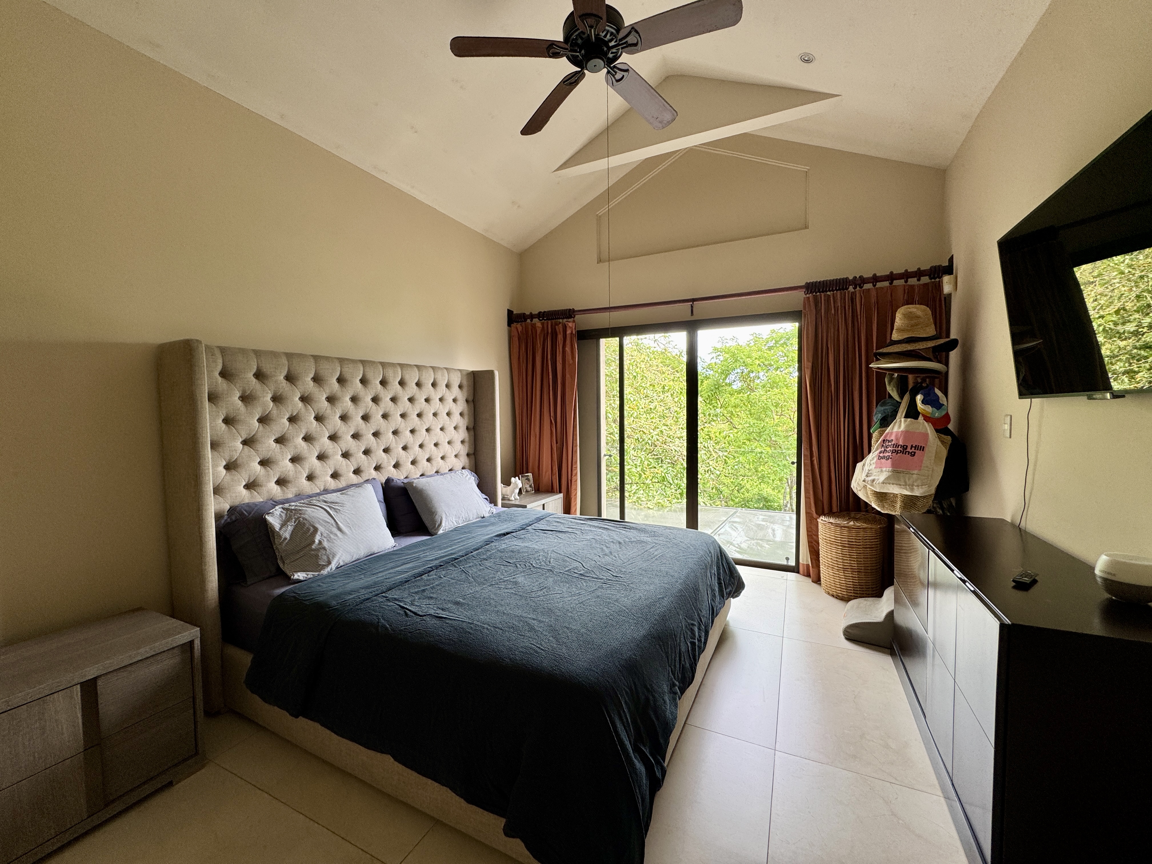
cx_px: 576
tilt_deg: -3.4
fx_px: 466
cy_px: 432
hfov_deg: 102.1
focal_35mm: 14
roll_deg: +0.7
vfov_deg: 85.7
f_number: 2.2
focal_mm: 2.22
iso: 40
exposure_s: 1/124
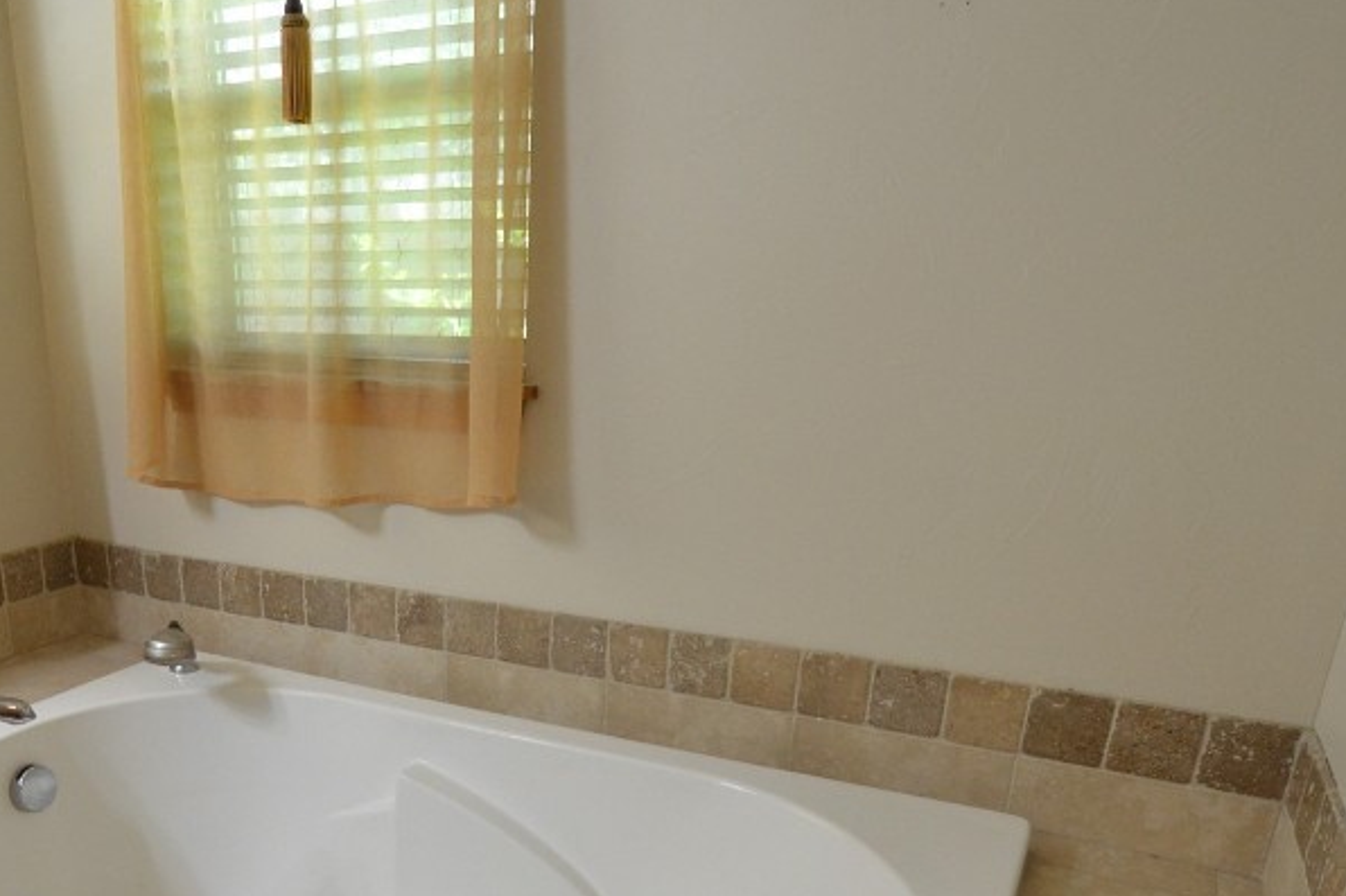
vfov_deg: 43.0
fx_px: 1084
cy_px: 706
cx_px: 449
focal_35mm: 29
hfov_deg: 62.1
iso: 1000
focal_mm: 10
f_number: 3.5
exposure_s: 1/60
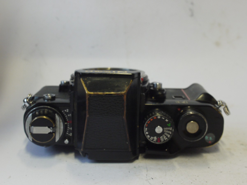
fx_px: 428
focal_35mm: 60
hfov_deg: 32.2
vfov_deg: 24.4
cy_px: 92
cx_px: 124
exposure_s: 1/40
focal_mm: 30
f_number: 9
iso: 800
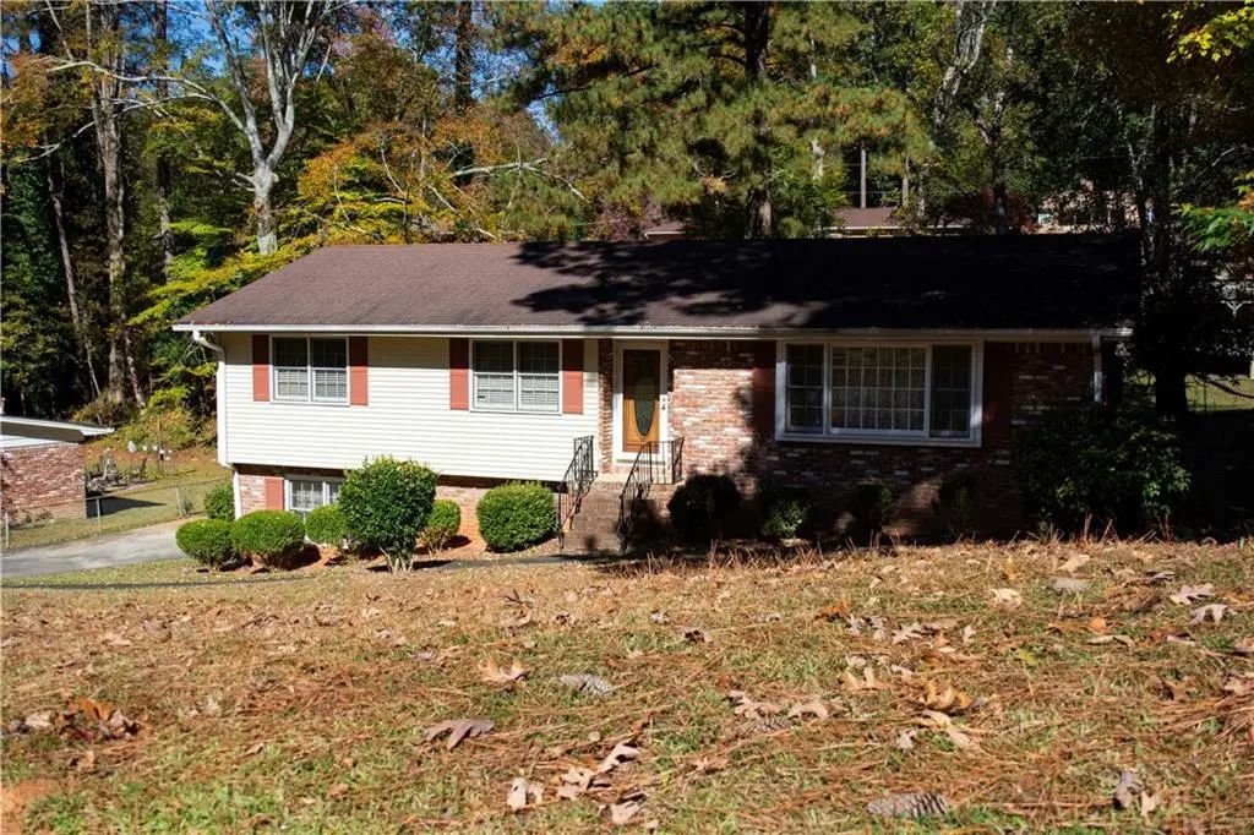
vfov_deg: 36.8
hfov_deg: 53.1
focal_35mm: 36
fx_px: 1254
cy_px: 418
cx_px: 627
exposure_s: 1/1600
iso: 200
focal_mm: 24
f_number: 5.6
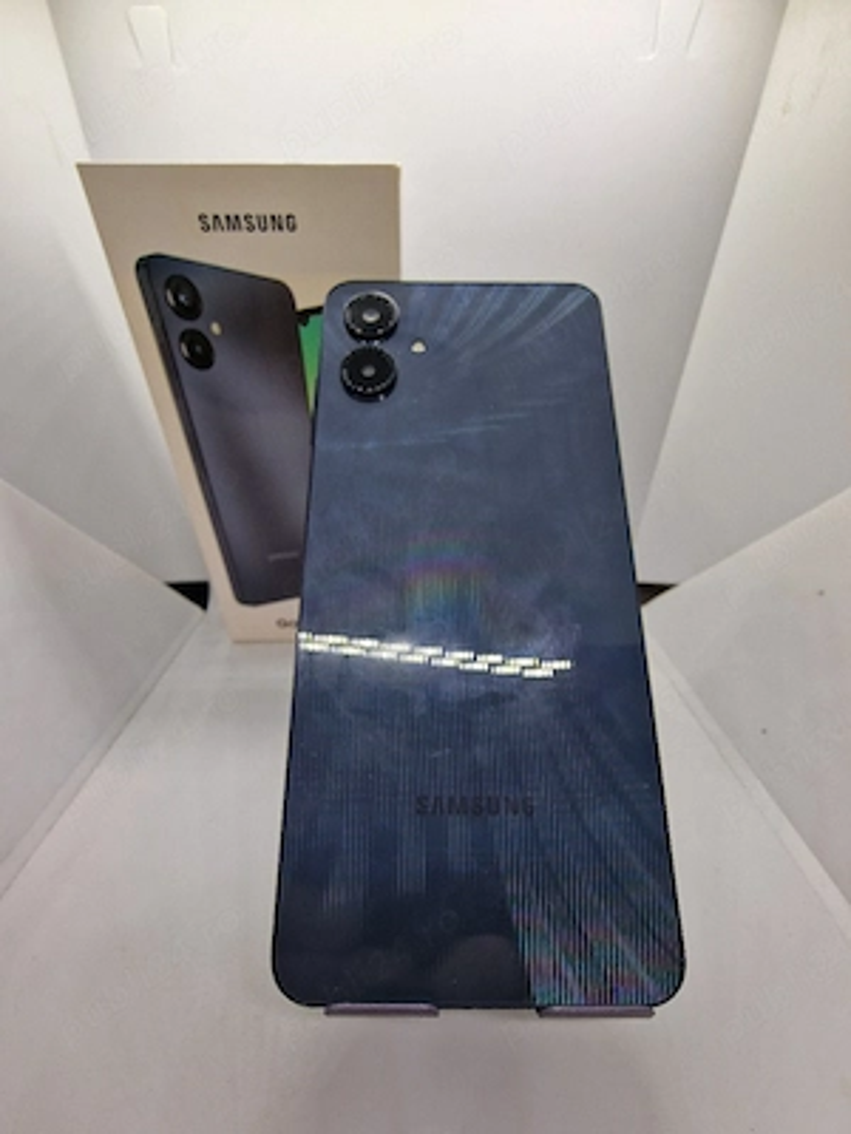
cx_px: 426
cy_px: 567
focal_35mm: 13
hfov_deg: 89.9
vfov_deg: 106.2
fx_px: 426
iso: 50
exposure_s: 1/179
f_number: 2.2
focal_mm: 2.2
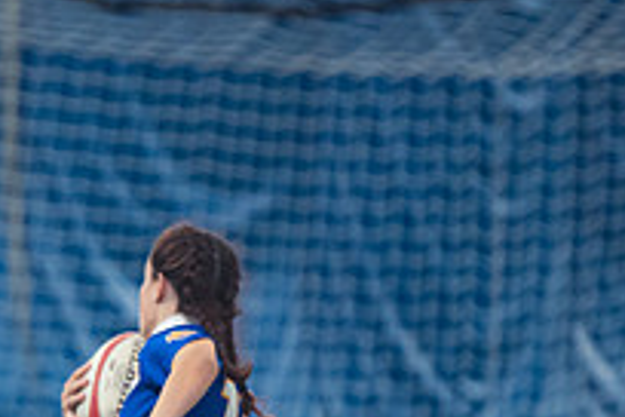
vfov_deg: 1.6
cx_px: -6
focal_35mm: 854
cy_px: 497
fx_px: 14825
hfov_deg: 2.4
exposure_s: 1/320
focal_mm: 200
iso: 2500
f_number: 2.8
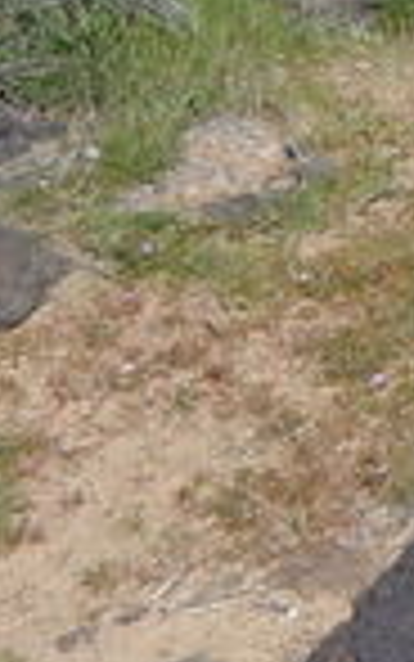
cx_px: 1004
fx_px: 3120
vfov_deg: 12.0
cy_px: 68
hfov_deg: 7.1
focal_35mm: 173
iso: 100
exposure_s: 1/1000
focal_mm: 5.4
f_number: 3.5
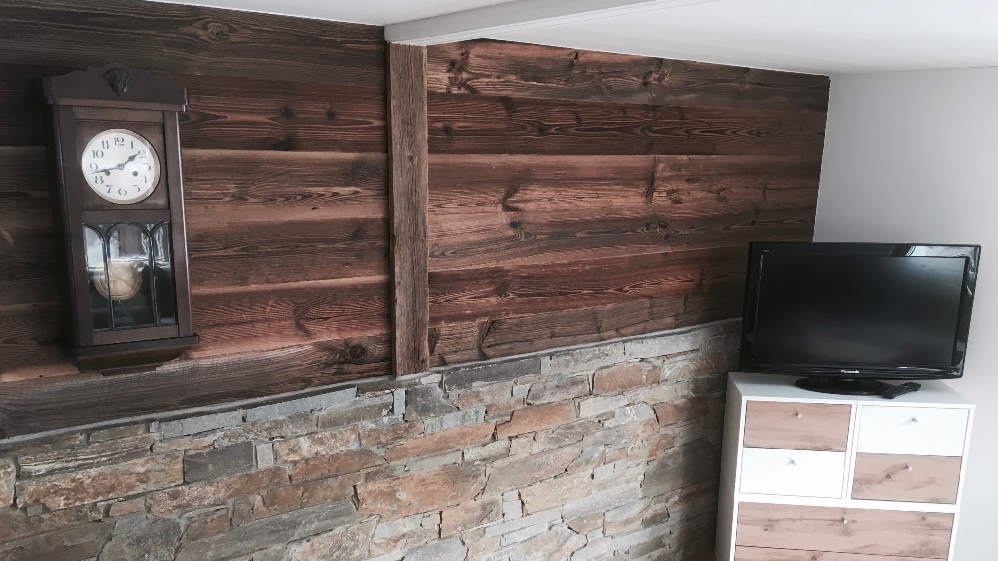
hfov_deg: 61.0
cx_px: 500
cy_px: 368
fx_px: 847
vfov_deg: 36.3
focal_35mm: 32
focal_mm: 4.15
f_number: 2.2
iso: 80
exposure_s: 1/33
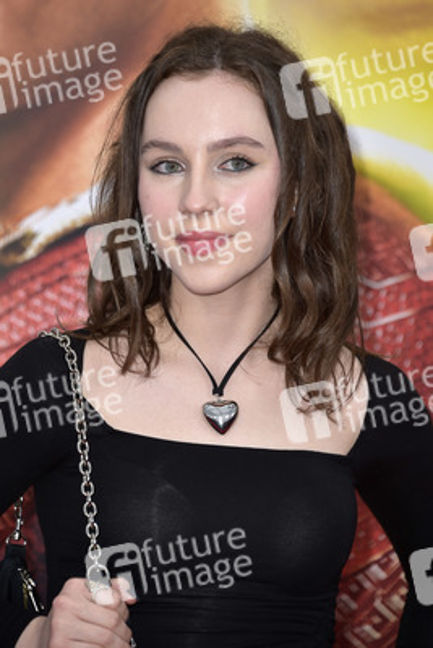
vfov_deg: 9.8
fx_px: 3785
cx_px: 216
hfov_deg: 6.5
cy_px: 324
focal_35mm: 210
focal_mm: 210
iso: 320
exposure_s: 1/250
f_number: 6.3
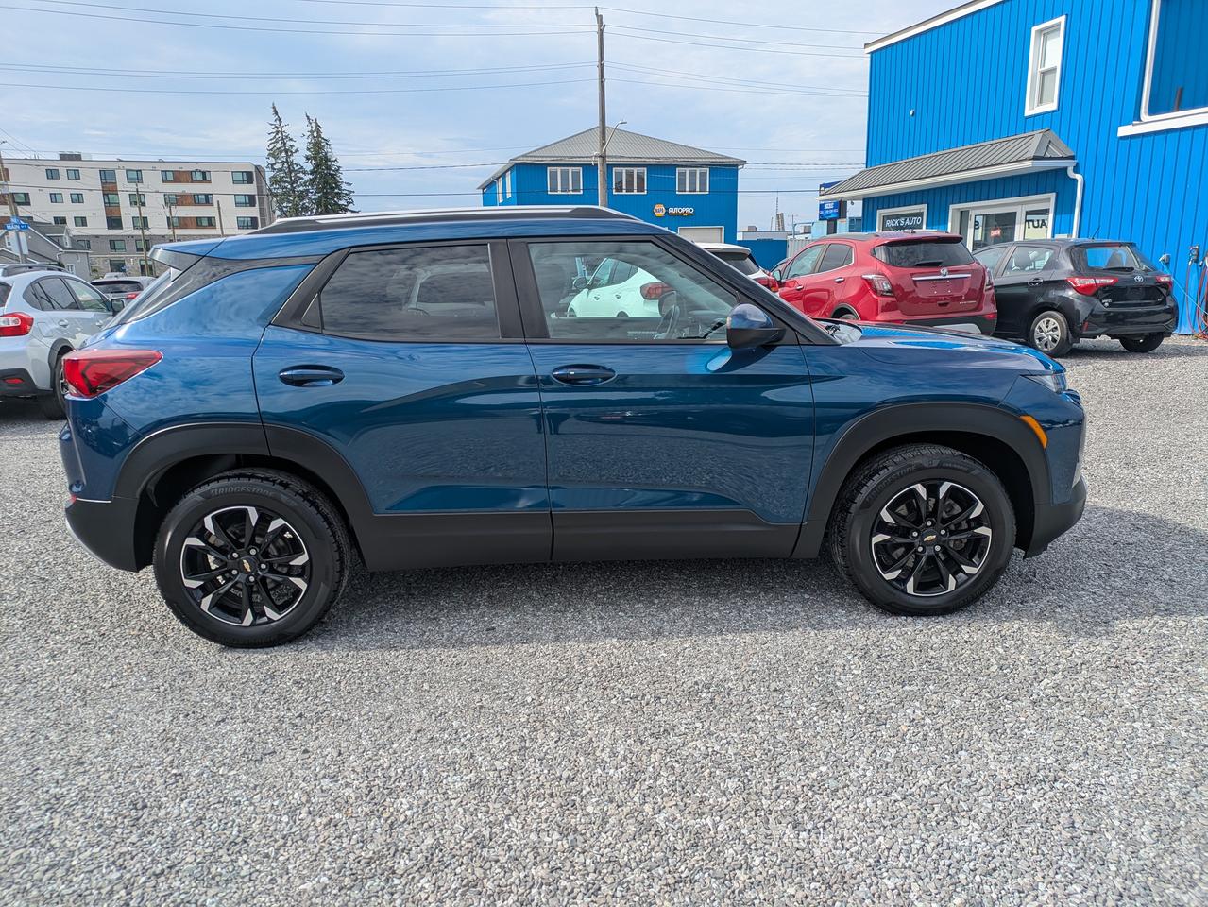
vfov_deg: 54.9
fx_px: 873
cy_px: 454
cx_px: 604
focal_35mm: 25
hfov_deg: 69.4
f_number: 1.89
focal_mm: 5.43
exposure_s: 1/1393
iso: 47
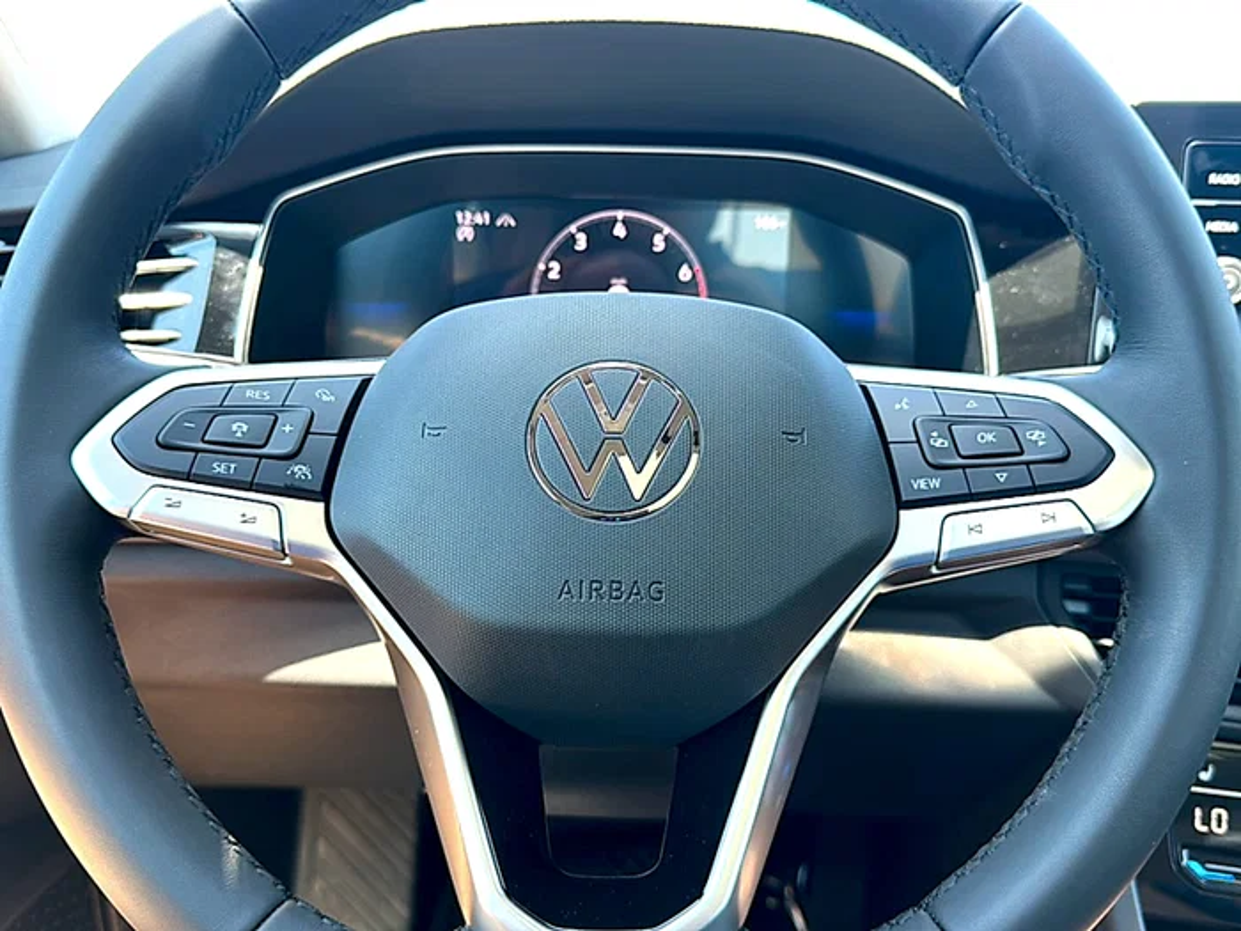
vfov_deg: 54.9
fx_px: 896
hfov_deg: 69.4
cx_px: 620
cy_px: 466
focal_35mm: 25
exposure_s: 1/95
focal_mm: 6.86
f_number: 1.78
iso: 64
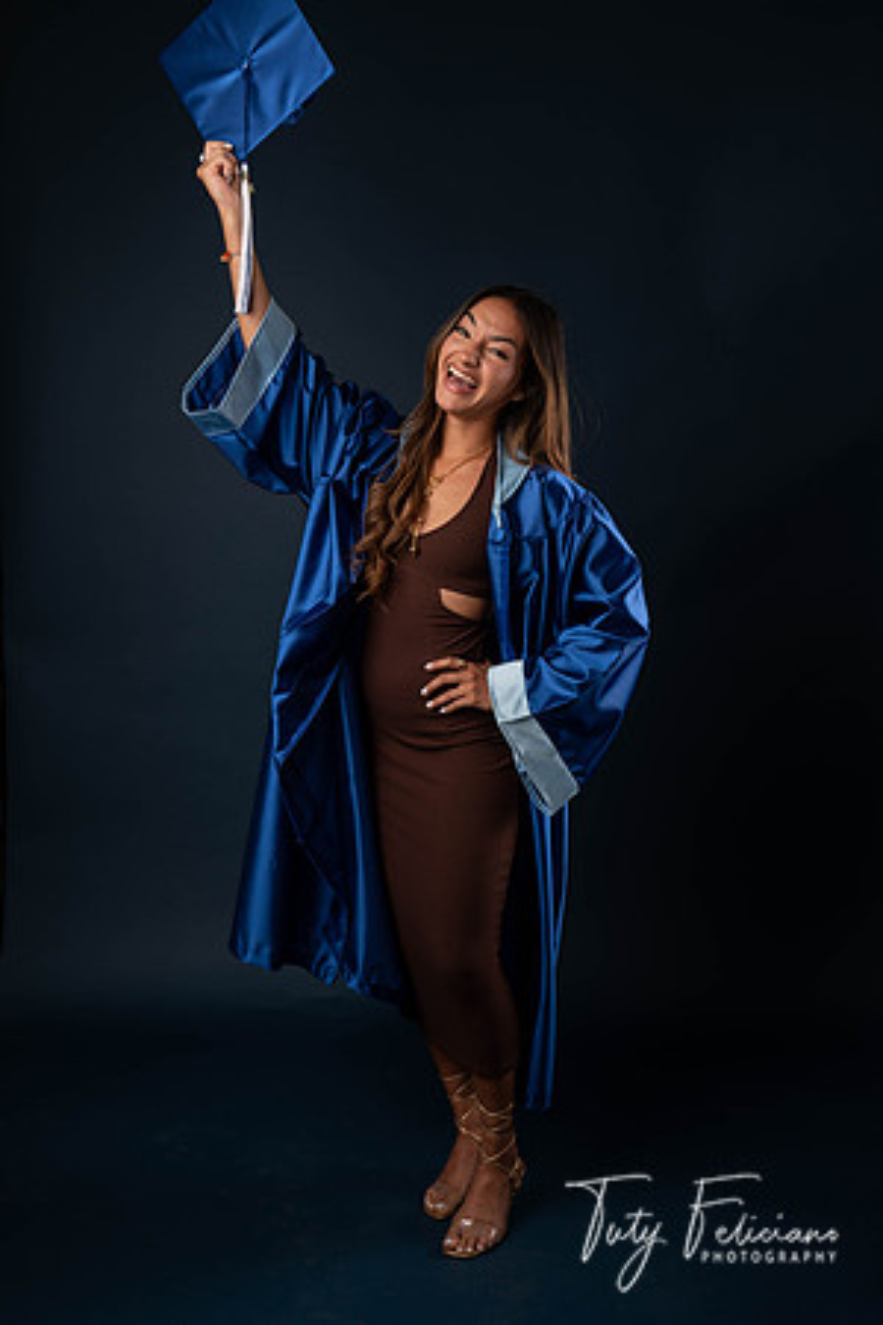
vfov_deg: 45.4
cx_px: 442
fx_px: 1582
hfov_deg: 31.2
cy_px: 662
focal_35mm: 43
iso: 200
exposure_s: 1/100
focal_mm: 43
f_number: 5.6
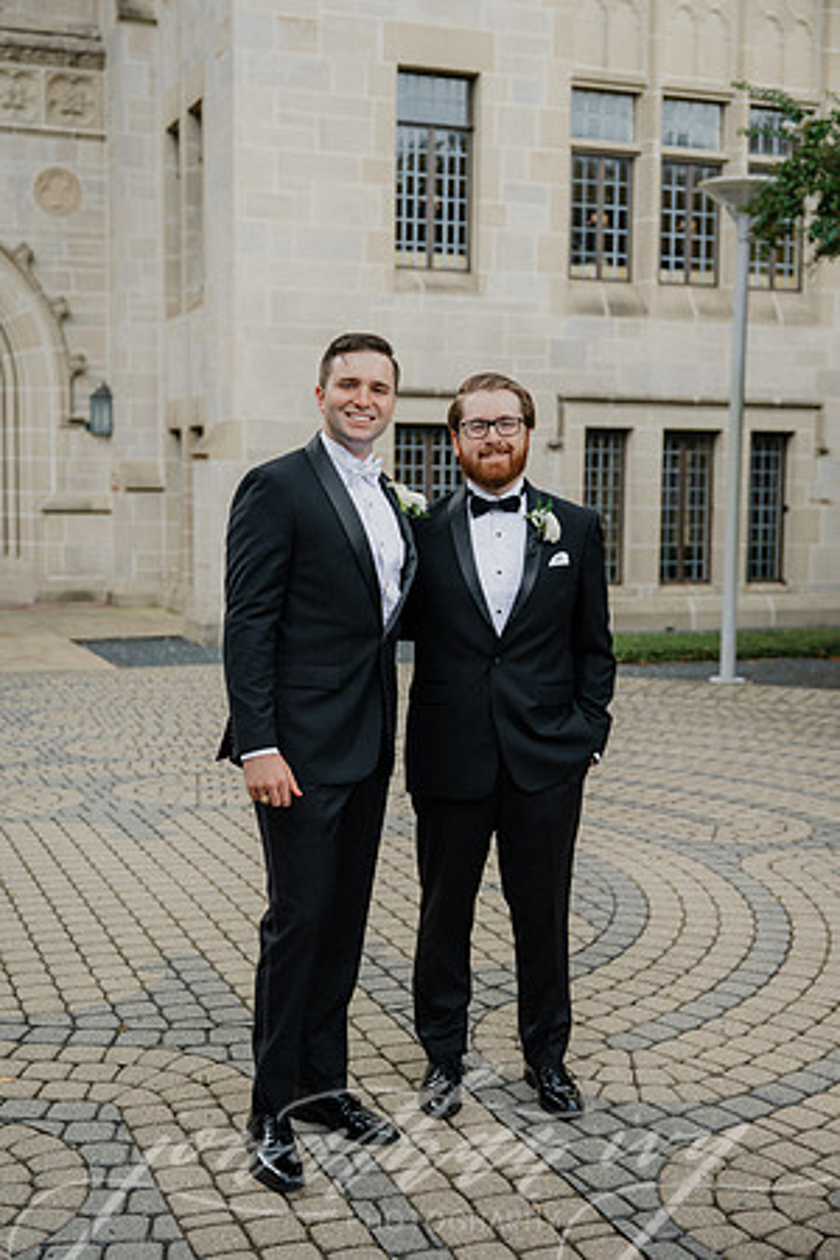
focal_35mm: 46
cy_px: 630
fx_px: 1610
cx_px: 420
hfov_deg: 29.2
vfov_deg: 42.7
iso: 160
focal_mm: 46
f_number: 3.5
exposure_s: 1/320
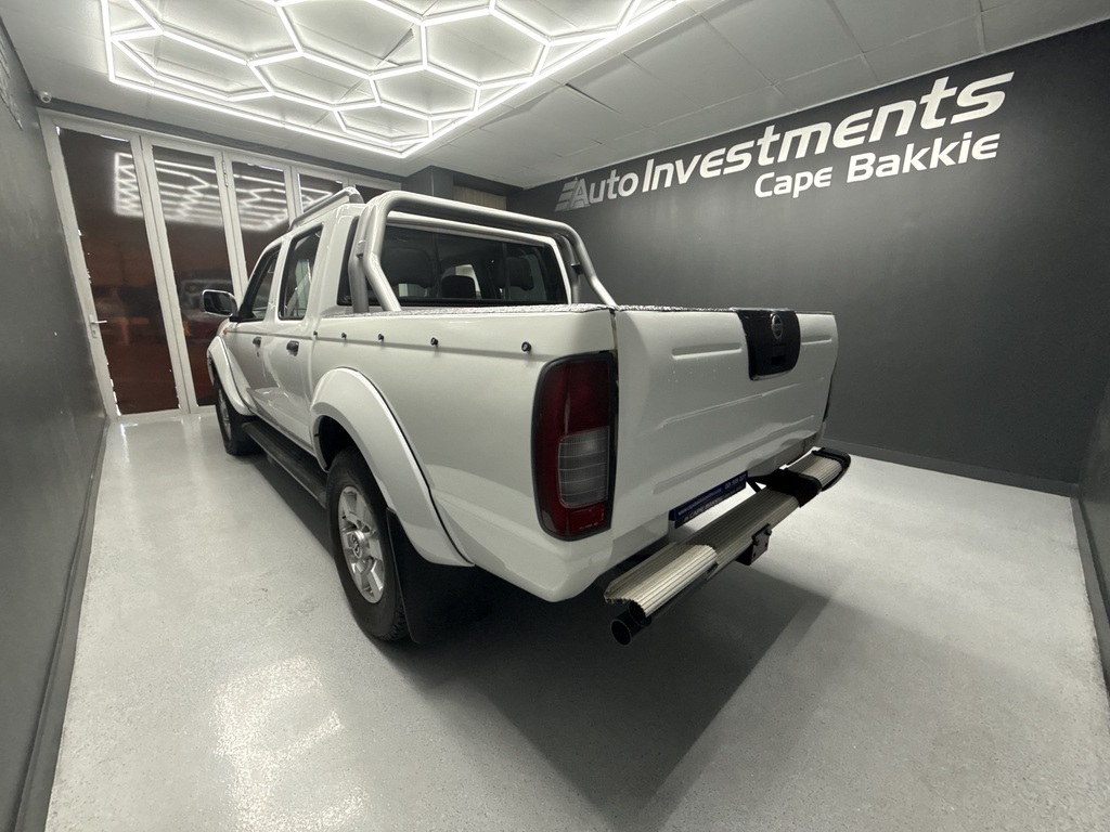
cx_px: 555
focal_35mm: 14
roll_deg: -0.7
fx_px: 449
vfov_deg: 85.7
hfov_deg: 102.1
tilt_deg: -13.1
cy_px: 416
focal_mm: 2.22
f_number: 2.2
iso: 250
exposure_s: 1/100
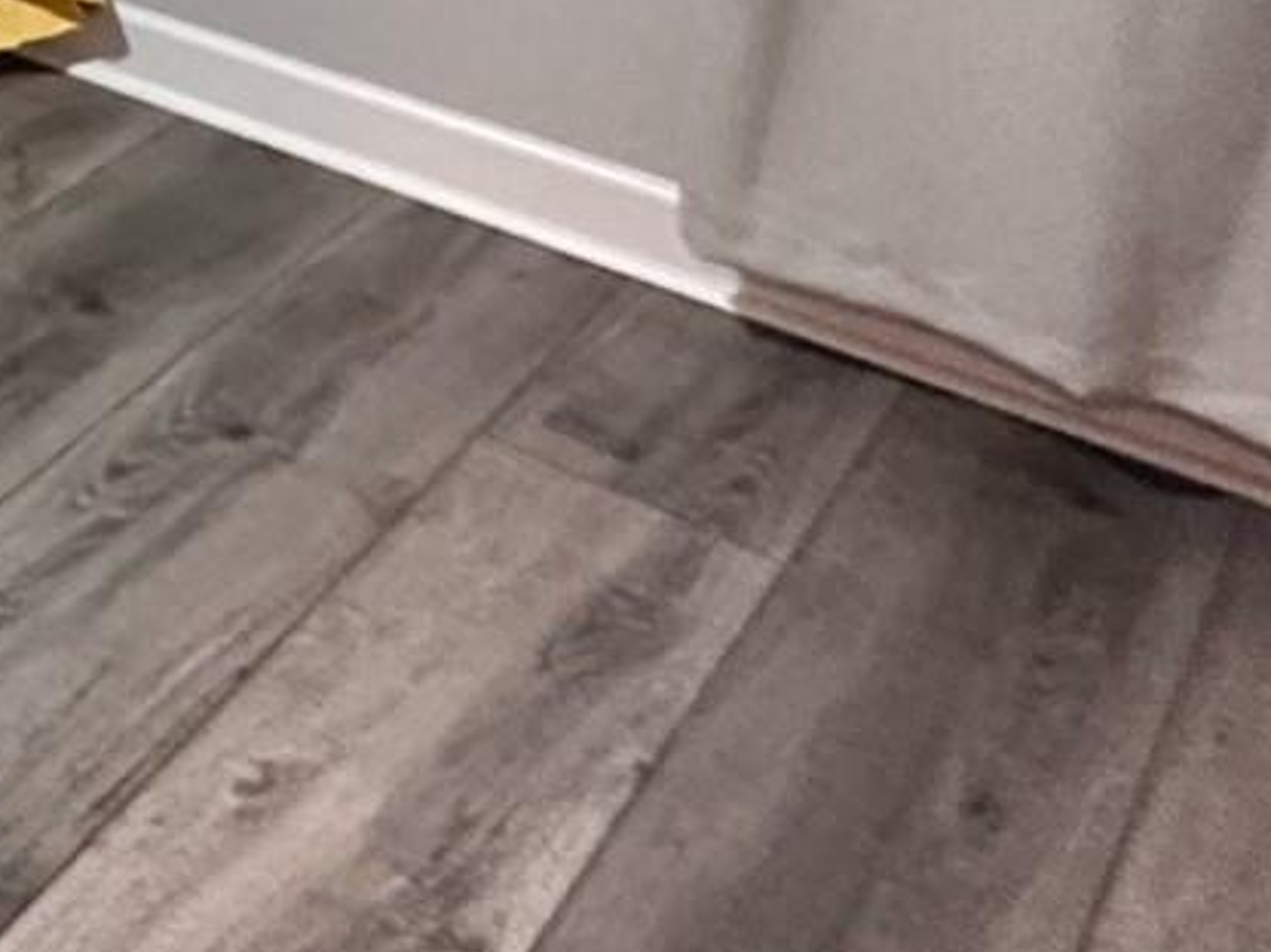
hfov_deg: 20.3
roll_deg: +1.7
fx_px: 1982
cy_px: -644
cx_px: -1173
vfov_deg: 20.8
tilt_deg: -7.5
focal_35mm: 54
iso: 640
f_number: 2.2
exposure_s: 1/60
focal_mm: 2.22
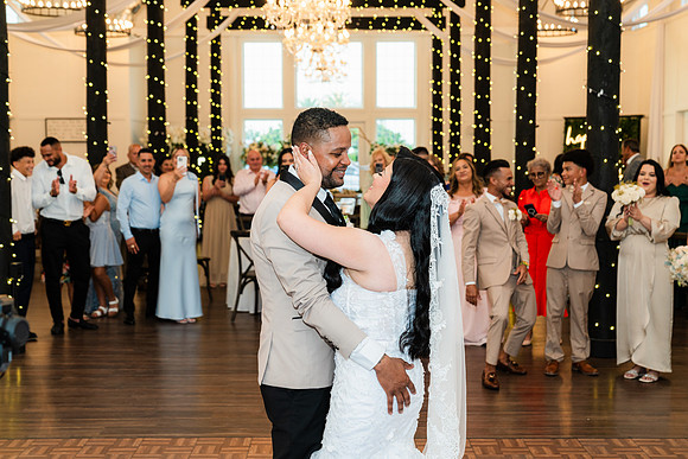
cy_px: 230
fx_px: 1033
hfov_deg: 36.8
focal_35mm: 54
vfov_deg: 25.1
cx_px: 344
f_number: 4.5
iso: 400
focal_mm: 54
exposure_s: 1/125
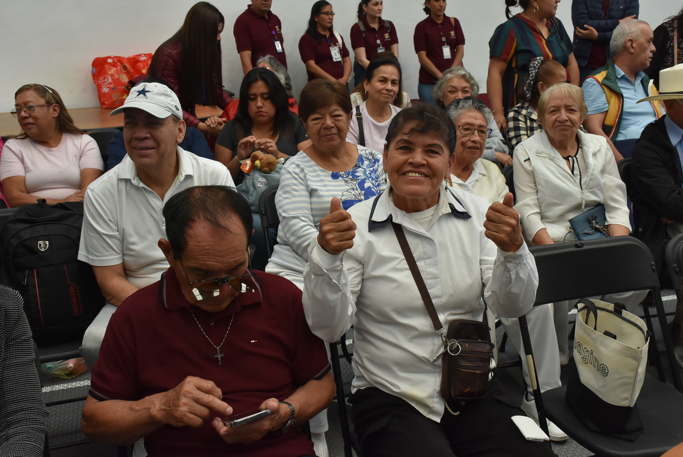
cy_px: 228
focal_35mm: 39
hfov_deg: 49.5
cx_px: 342
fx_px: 740
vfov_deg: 34.3
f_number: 7.1
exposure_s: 1/200
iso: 800
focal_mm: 26
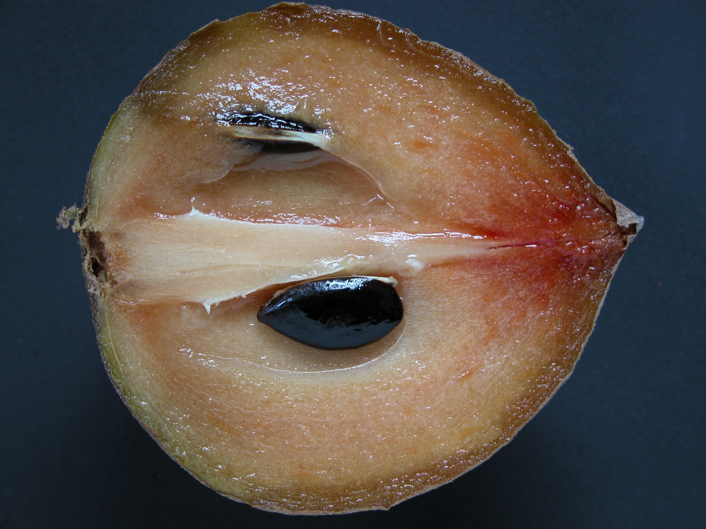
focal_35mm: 107
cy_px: 264
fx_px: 2182
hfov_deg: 18.4
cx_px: 353
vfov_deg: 13.8
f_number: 3.7
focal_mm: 27.3
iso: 100
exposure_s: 1/16.6
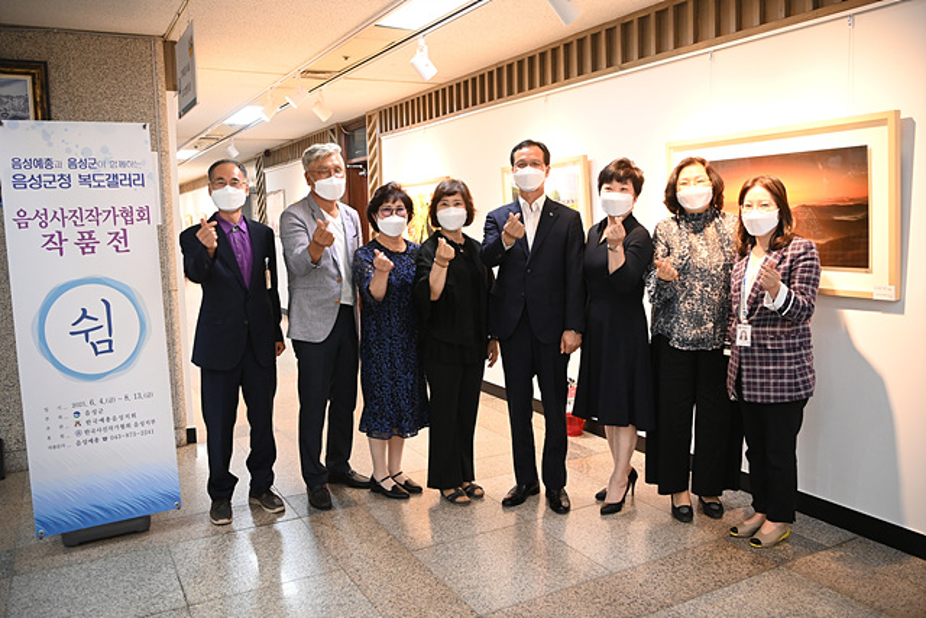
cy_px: 309
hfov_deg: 63.6
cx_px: 463
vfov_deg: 45.0
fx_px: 746
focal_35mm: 29
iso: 3200
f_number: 2.8
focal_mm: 29
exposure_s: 1/250
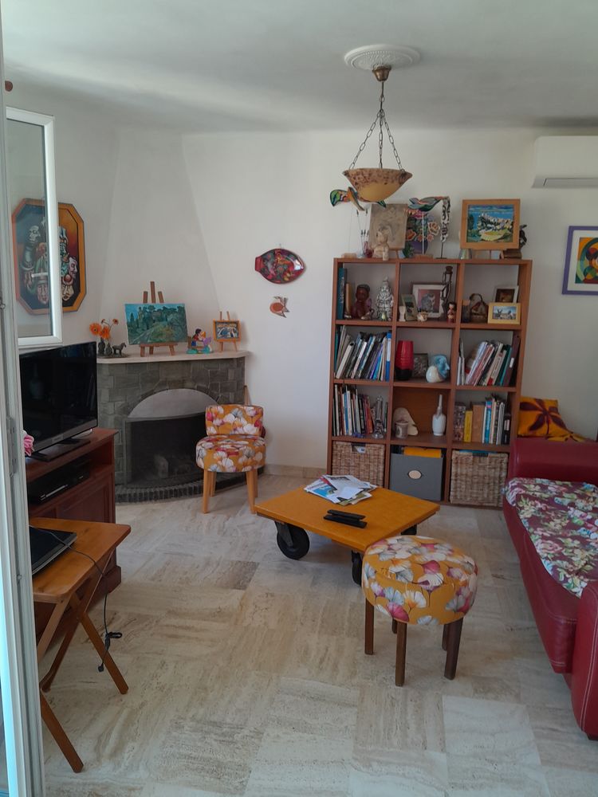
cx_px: 299
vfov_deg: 67.3
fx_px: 599
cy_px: 398
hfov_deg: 53.1
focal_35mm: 26
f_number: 1.8
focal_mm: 3.98
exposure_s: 1/50
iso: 100
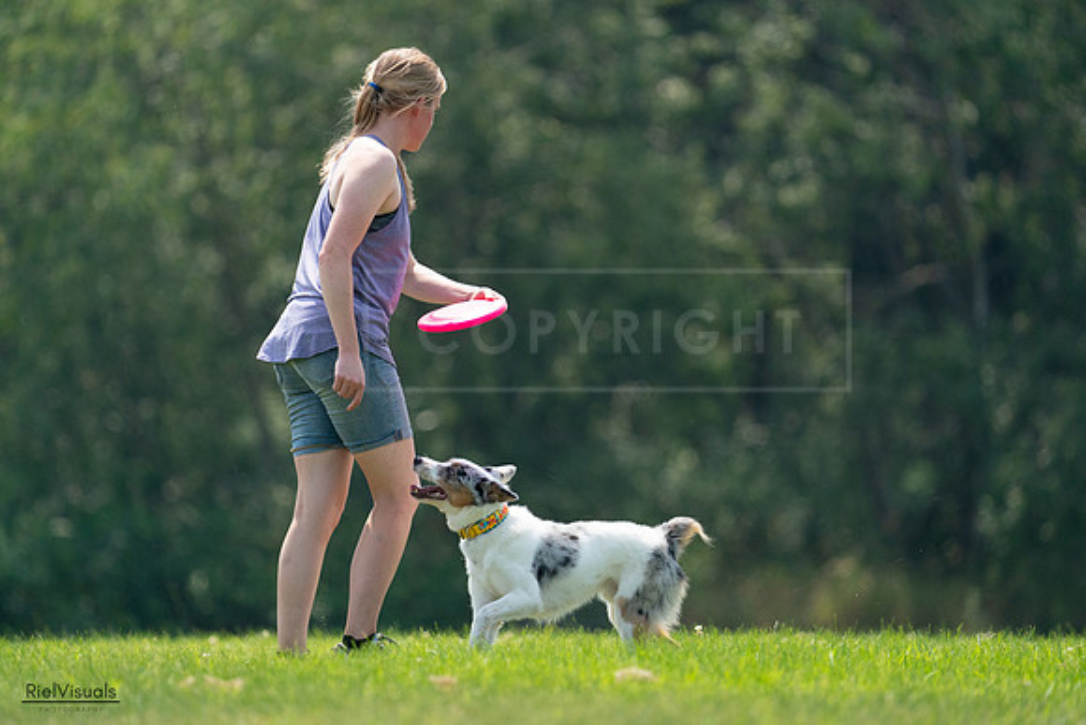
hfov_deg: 4.3
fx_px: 14302
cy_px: 362
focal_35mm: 474
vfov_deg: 2.9
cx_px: 543
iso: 2000
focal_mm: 474
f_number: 6.3
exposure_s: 1/4000
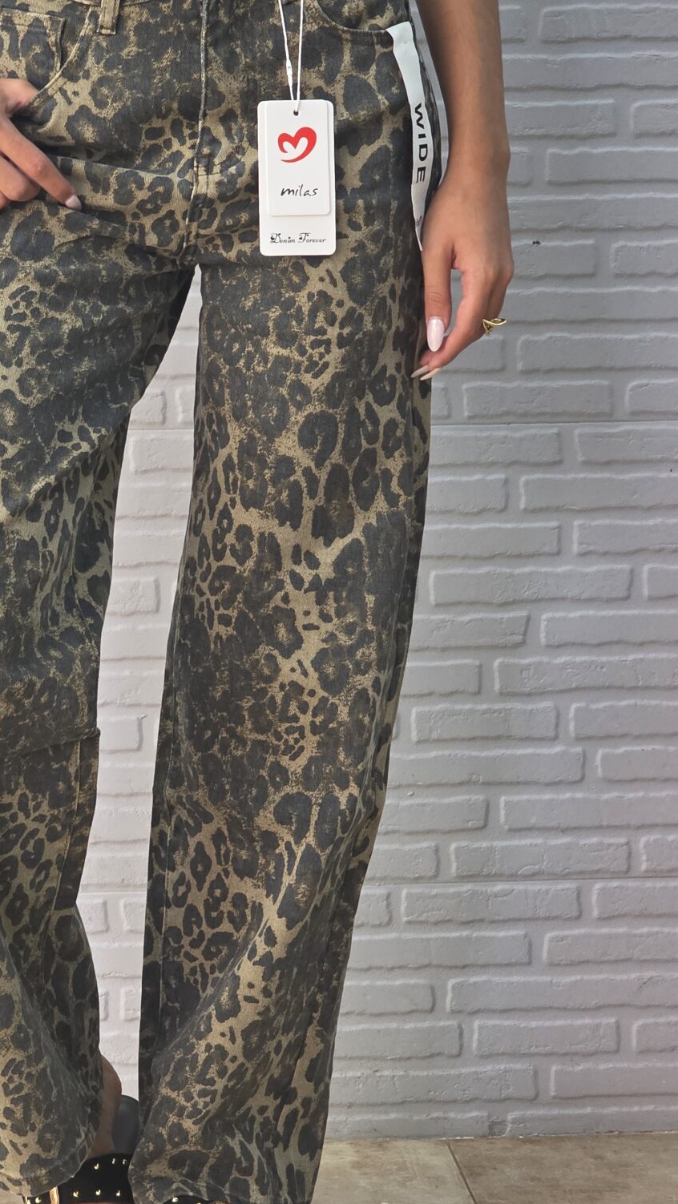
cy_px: 597
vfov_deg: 22.2
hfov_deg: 12.6
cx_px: 127
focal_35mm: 96
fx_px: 3067
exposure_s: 1/100
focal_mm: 7.9
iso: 250
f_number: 2.4
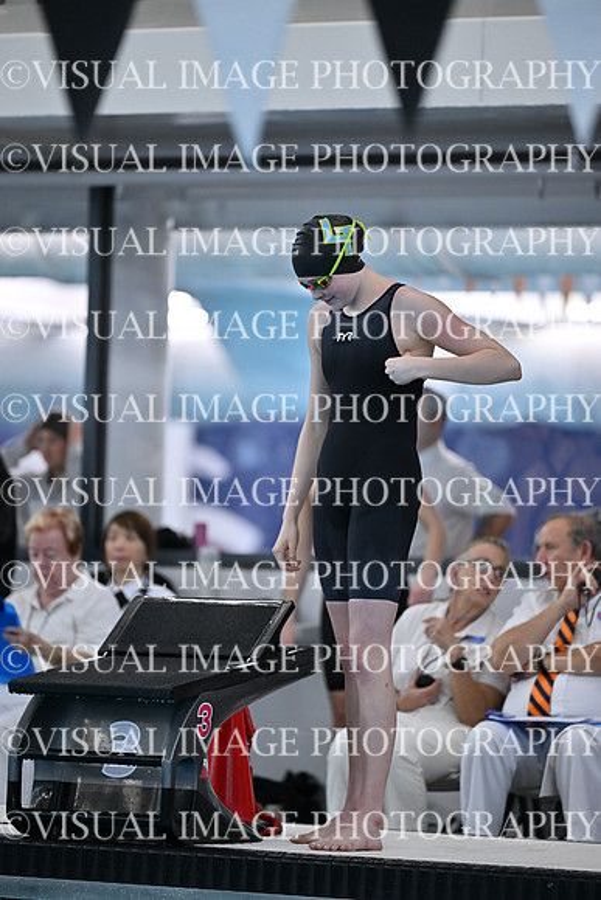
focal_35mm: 200
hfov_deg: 6.9
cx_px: 300
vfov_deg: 10.3
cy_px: 450
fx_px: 5005
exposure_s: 1/1000
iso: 1250
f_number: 2.8
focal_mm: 200
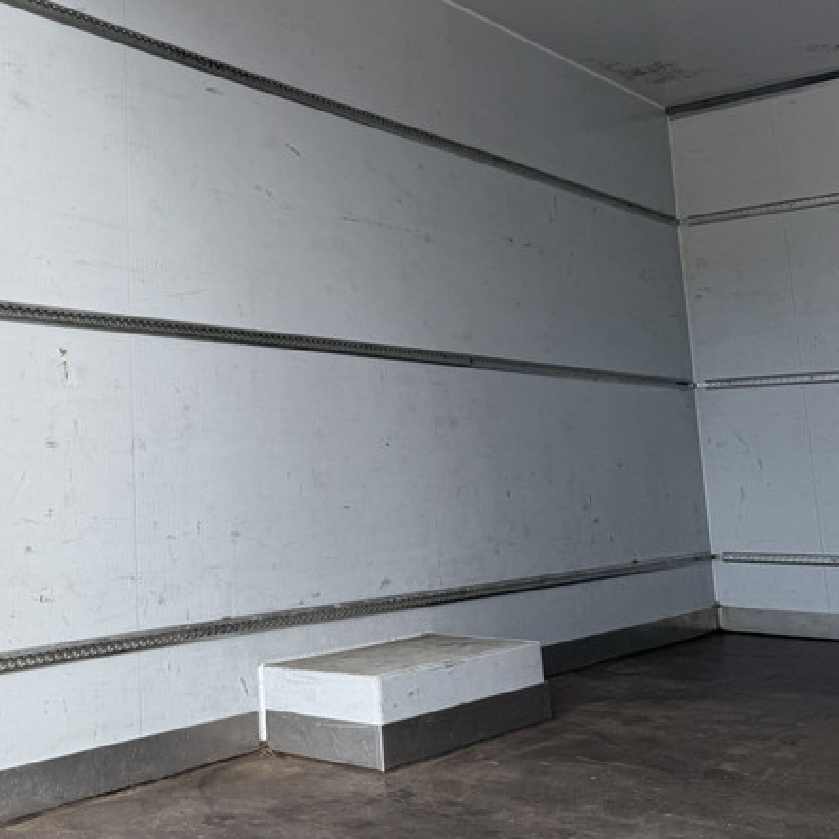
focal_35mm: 43
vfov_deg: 38.6
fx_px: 1179
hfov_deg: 37.0
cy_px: 260
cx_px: 106
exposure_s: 1/1211
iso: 80
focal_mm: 6.76
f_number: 1.78
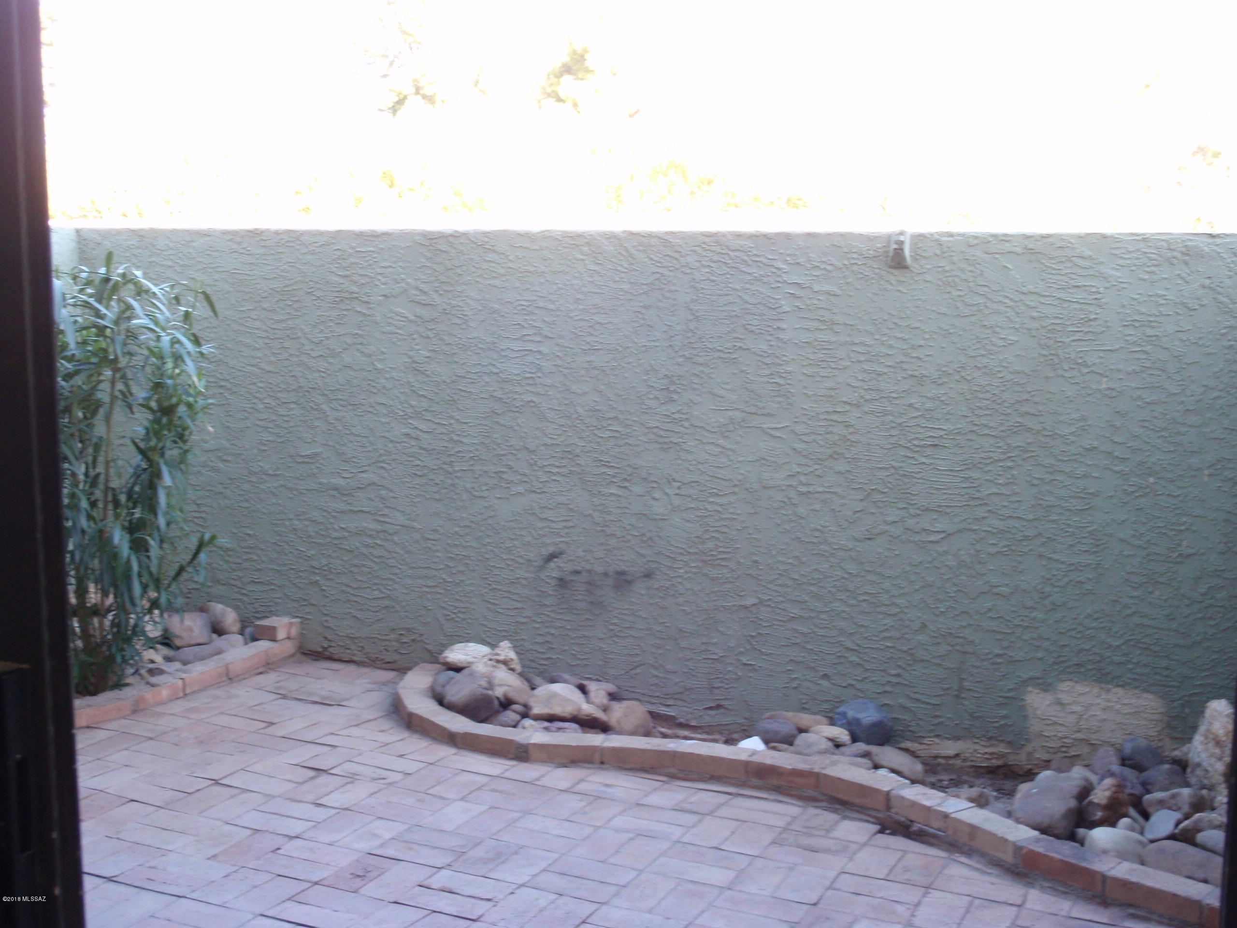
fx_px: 1429
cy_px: 464
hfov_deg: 46.8
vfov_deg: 36.0
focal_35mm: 40
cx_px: 618
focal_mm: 7.25
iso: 125
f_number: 3.9
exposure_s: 1/40
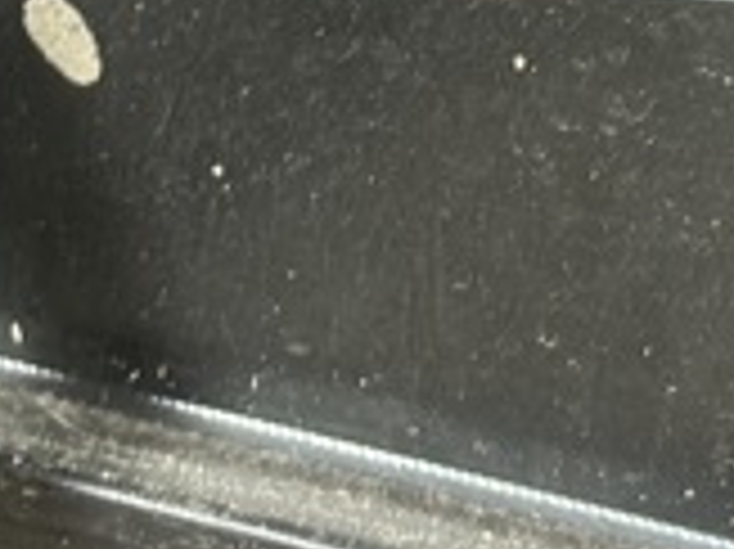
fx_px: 4005
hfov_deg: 10.5
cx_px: 369
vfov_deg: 7.7
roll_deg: -11.0
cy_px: -214
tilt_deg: -29.4
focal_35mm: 189
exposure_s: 1/33
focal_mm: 6.86
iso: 320
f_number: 1.78
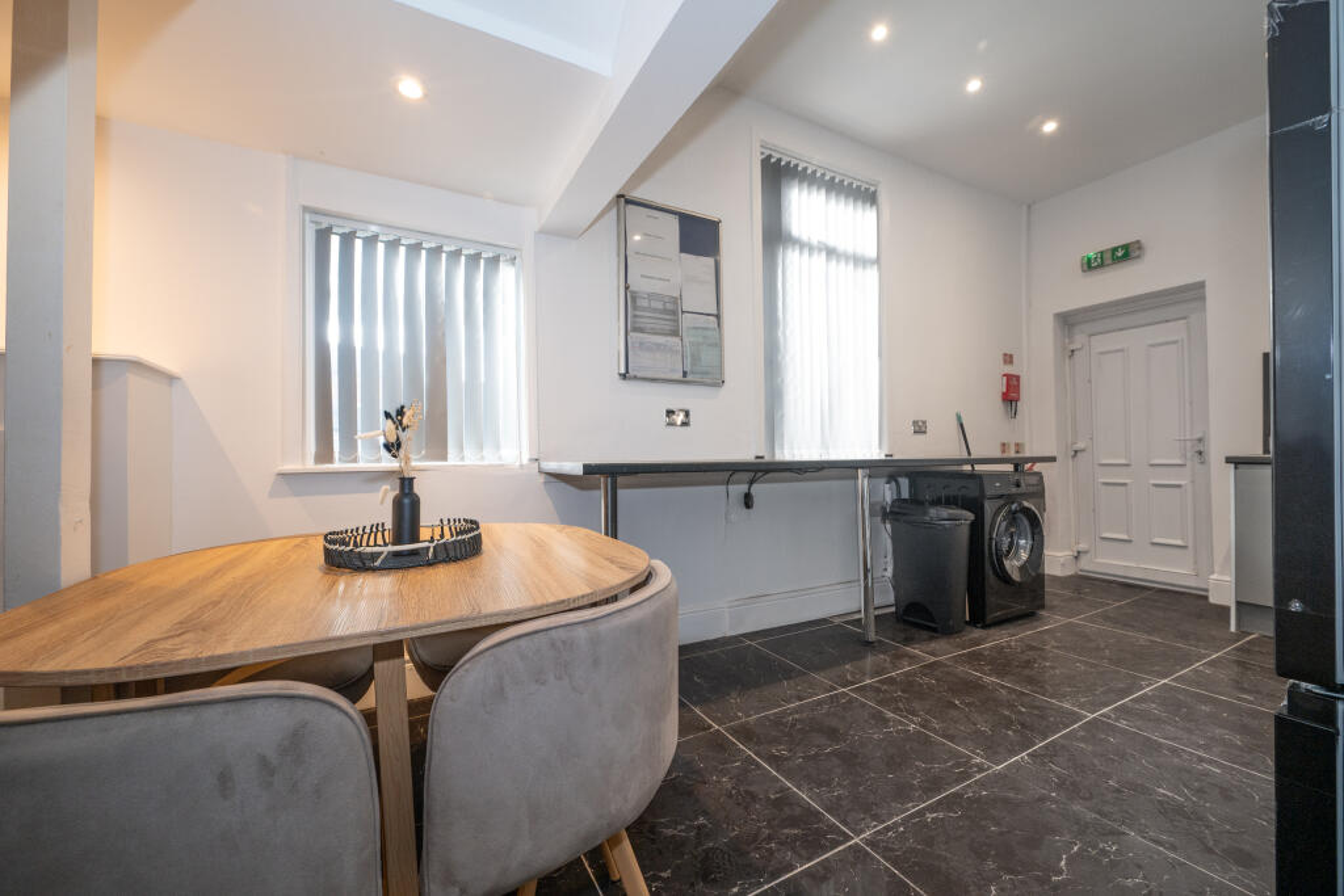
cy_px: 448
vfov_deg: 81.2
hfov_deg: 104.2
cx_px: 672
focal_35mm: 14
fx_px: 523
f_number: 8
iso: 640
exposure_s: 1/10
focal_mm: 14
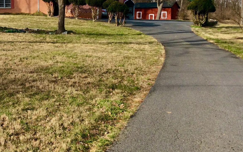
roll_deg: -0.9
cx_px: 65
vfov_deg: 21.5
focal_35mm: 60
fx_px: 397
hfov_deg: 33.4
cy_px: 40
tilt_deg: -3.2
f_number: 2.4
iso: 32
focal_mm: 3.3
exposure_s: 1/689
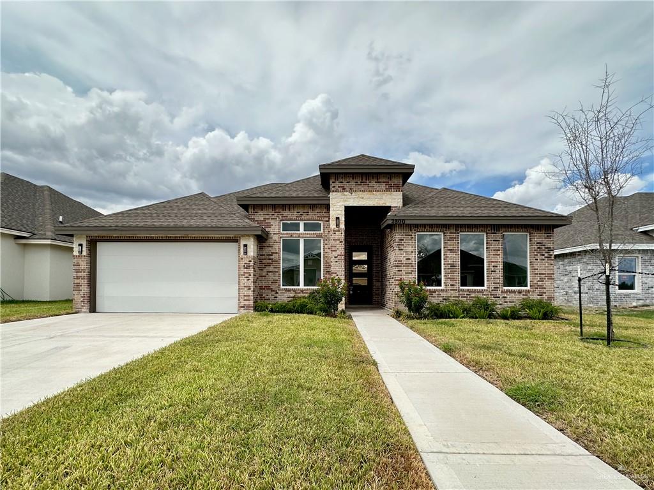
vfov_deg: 85.7
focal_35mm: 14
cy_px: 245
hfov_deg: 102.1
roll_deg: -0.3
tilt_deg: +2.6
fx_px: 265
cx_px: 327
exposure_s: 1/1304
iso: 50
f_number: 2.2
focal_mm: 2.22
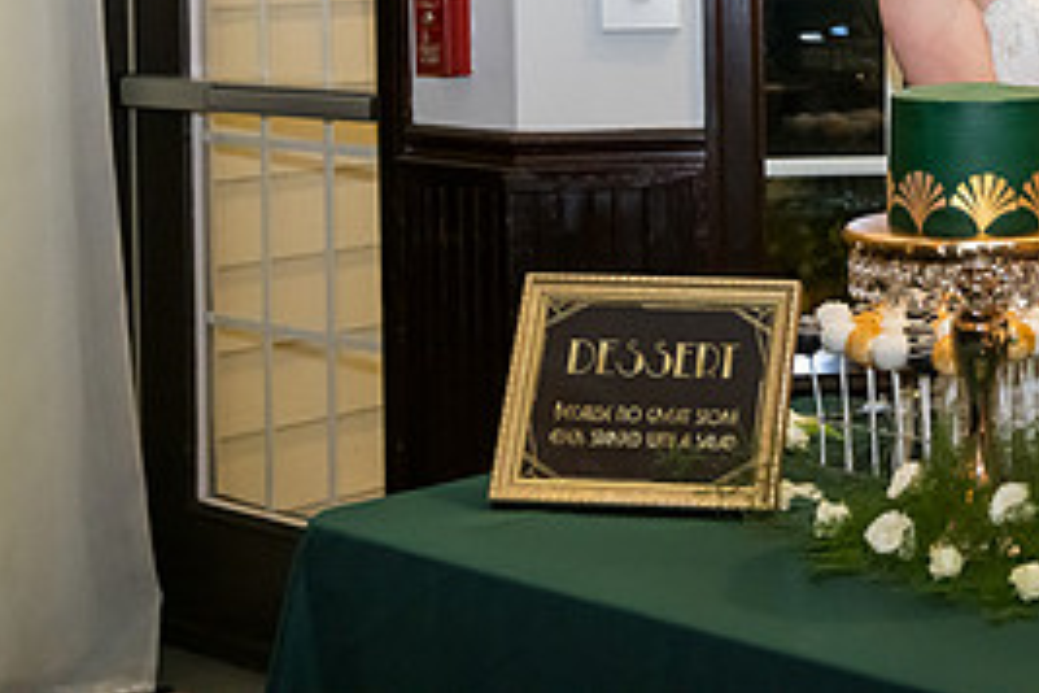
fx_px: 2511
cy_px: -56
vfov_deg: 15.3
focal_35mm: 87
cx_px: 1047
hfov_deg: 22.5
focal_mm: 40
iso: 3200
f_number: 3.2
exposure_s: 1/320
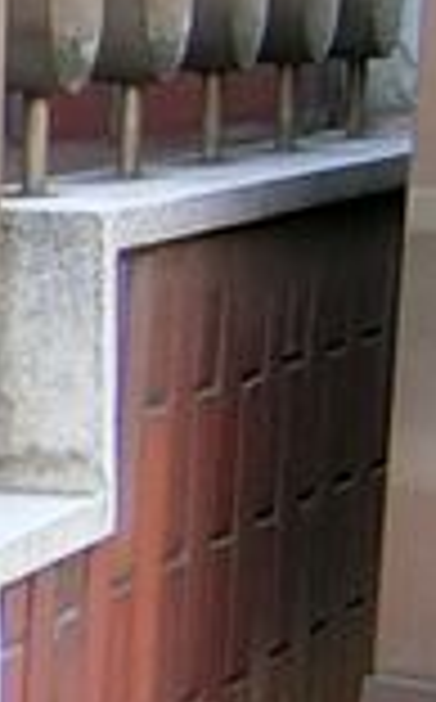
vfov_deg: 10.1
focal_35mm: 207
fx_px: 3950
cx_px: -1668
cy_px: 495
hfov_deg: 5.1
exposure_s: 1/125
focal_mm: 4.06
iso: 100
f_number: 2.7
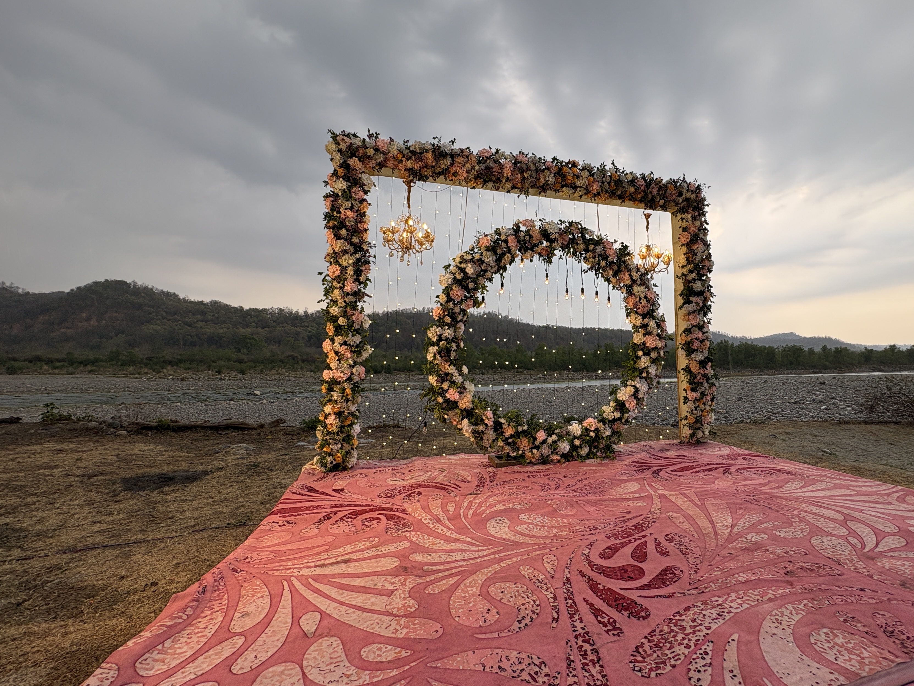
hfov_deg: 90.1
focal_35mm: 17
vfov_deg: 74.7
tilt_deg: +4.5
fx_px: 449
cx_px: 537
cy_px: 328
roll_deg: +0.5
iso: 40
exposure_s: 1/128
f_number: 2.2
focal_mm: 2.22
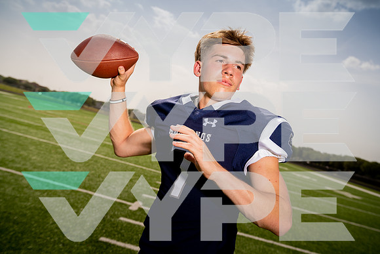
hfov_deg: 58.7
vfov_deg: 41.1
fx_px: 338
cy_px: 127
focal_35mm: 32
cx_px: 190
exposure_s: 1/800
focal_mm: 32
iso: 100
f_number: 4.5
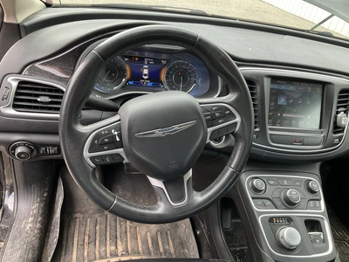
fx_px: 292
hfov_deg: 61.7
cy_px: 131
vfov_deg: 48.2
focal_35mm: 29
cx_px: 174
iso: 40
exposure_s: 1/122
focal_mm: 3
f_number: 1.8
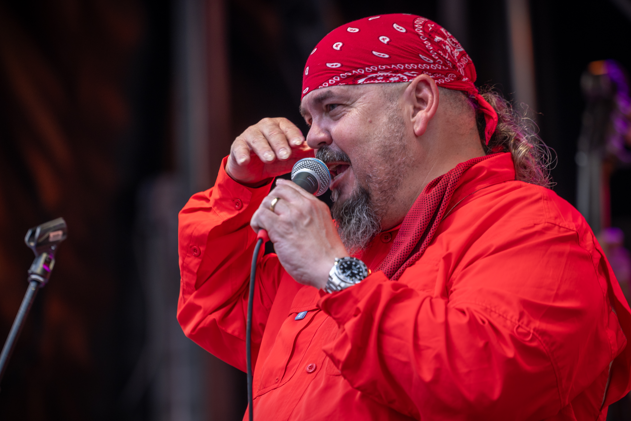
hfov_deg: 8.4
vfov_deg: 5.6
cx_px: 286
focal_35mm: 246
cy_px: 219
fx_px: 4312
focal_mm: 219
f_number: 3.5
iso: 400
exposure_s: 1/50
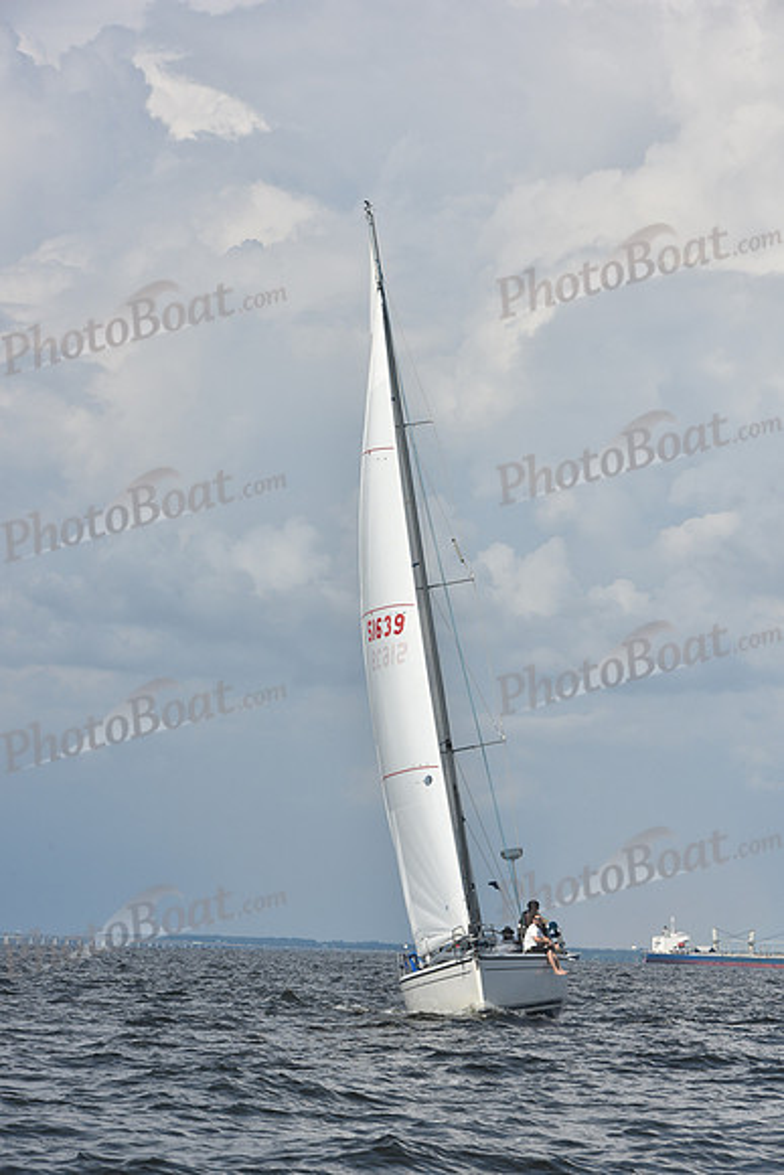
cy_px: 588
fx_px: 4081
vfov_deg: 16.4
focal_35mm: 125
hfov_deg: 11.0
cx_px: 392
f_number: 11
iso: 250
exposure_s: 1/1000
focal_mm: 125
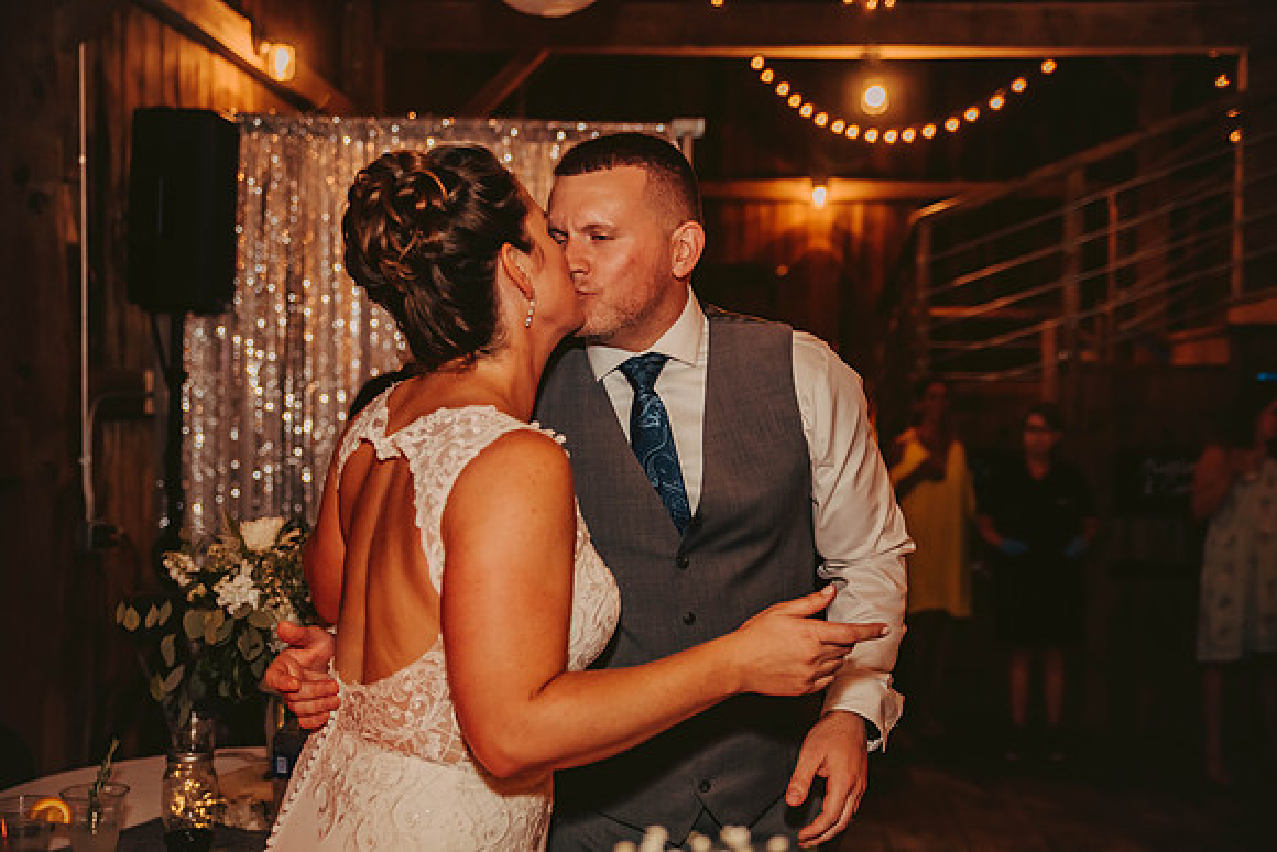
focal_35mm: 48
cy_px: 426
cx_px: 638
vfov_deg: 28.1
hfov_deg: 41.1
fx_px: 1703
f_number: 2.8
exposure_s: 1/125
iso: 1600
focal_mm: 48
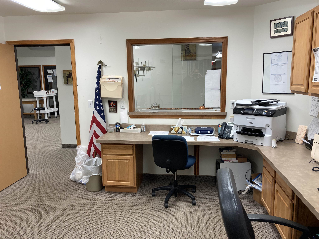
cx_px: 160
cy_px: 120
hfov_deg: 63.4
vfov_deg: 49.7
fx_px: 258
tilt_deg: -8.9
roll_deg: +1.0
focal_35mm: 28
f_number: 1.8
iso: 50
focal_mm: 3.99
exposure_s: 1/60
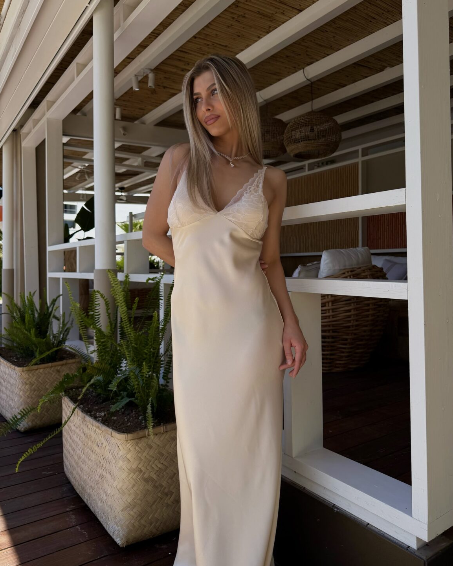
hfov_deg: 54.9
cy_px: 258
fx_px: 436
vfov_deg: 65.9
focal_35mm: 26
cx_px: 235
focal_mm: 6.76
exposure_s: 1/2703
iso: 80
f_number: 1.78
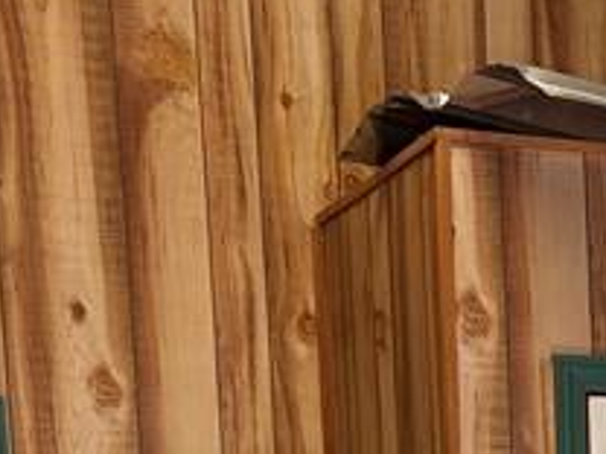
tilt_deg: -8.5
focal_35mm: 128
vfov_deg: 10.3
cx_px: 725
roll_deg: +2.2
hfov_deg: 14.9
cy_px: 1036
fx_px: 2241
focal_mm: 5.96
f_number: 1.6
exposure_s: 1/120
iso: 160
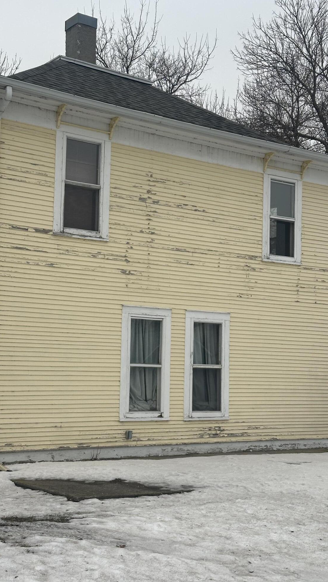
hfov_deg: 22.6
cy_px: 294
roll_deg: -2.3
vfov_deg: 39.2
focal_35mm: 53
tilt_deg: +6.1
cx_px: 148
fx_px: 819
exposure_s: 1/3155
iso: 64
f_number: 1.78
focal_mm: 6.86
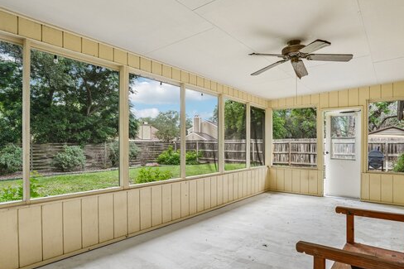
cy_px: 149
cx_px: 199
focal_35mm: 21
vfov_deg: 59.3
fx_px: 236
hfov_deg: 81.2
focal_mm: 16
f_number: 8
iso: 400
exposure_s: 1/45
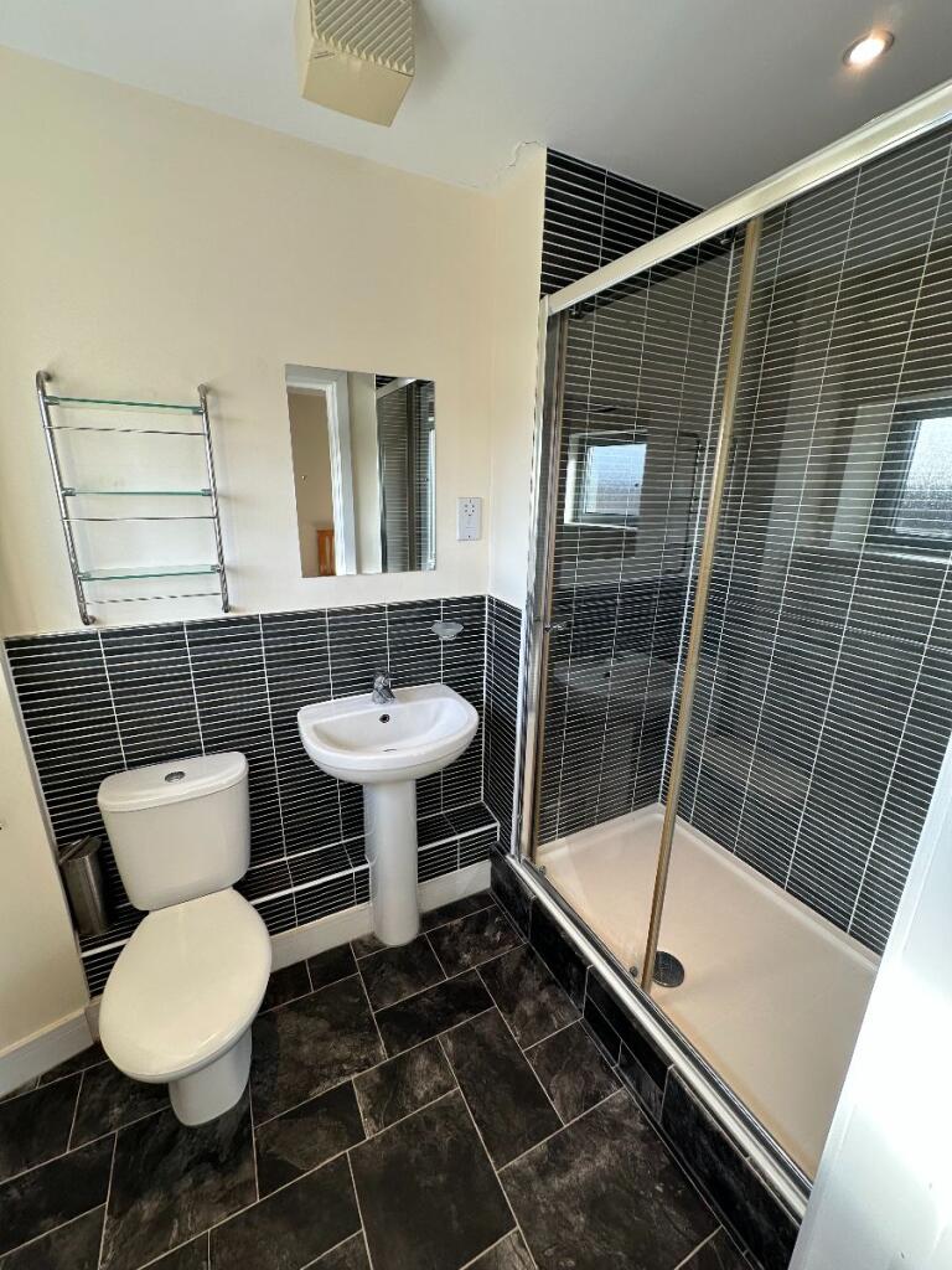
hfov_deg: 85.7
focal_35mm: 14
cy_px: 635
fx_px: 513
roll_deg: -2.4
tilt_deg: -13.4
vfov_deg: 102.1
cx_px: 476
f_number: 2.2
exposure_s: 1/100
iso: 50
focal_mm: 2.22
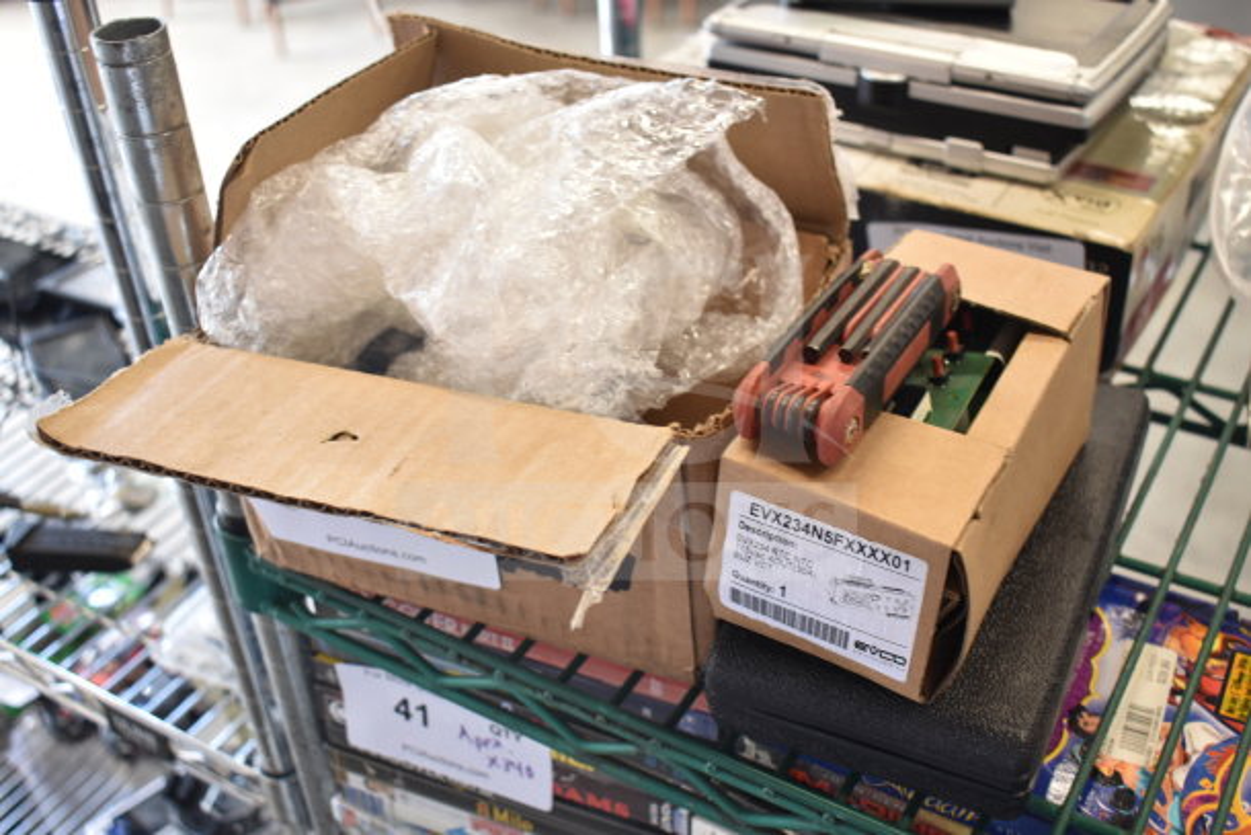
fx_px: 1355
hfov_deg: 49.5
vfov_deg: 34.2
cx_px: 626
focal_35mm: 39
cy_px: 418
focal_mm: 26
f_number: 4
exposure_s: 1/40
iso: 560
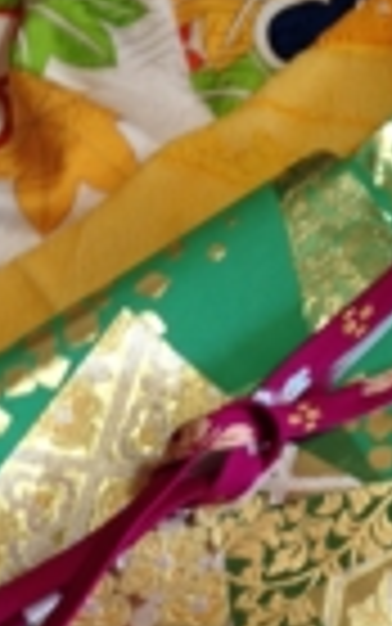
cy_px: 612
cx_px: 243
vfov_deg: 20.0
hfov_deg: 13.0
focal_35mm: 101
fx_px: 1725
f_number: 2.4
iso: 64
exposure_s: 1/20
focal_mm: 4.12
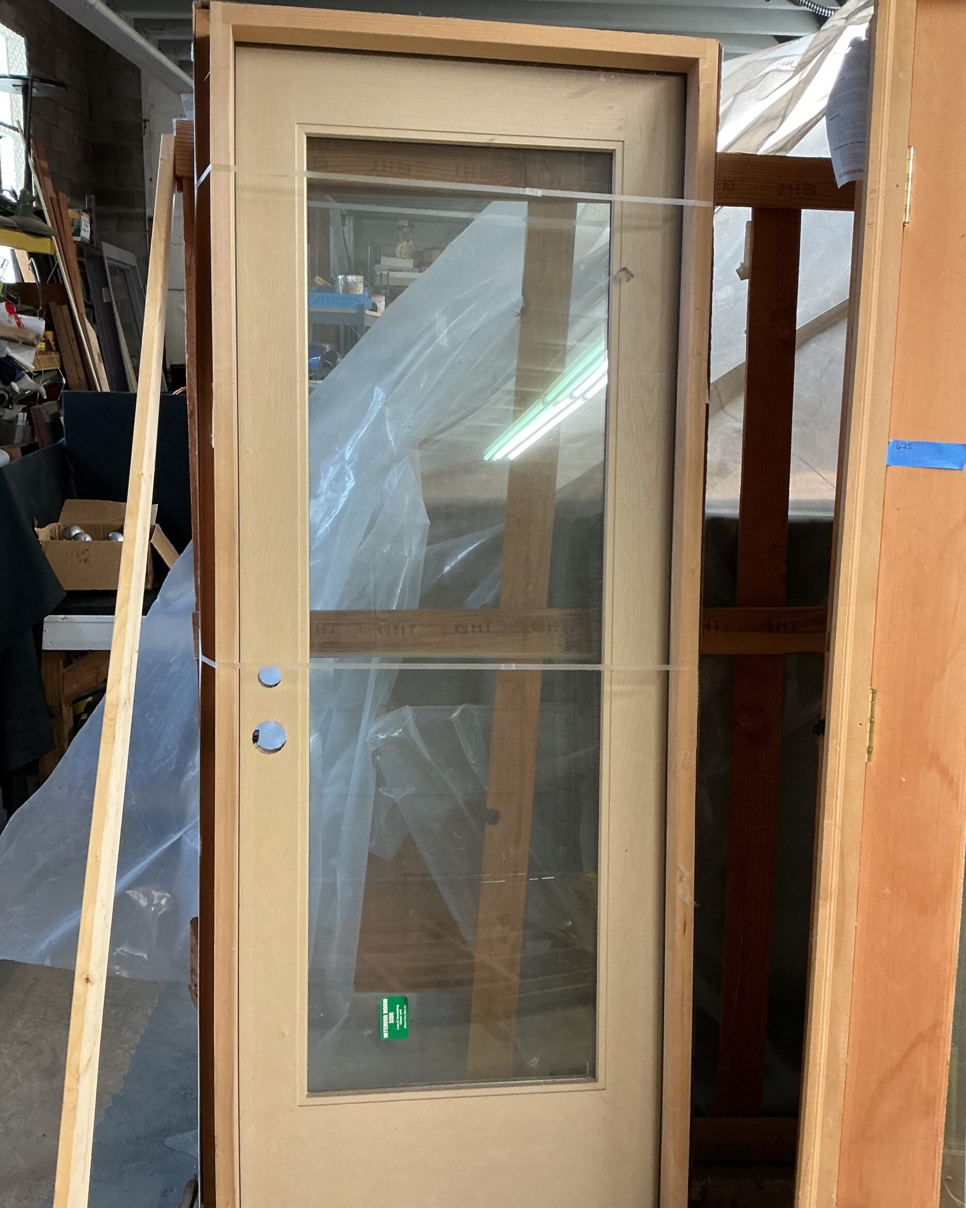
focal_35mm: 31
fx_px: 1108
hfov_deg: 47.1
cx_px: 479
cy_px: 623
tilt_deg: -15.6
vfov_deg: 57.2
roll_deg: -1.2
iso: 125
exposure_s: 1/60
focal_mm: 3
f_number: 1.8
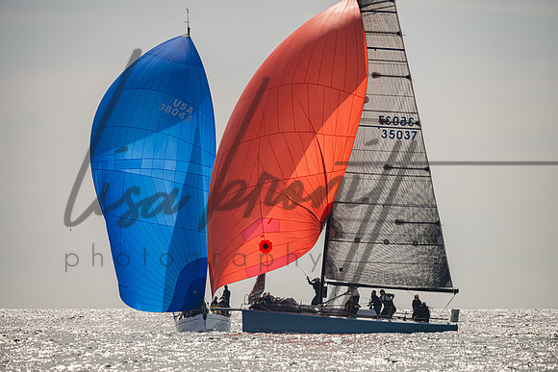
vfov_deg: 4.4
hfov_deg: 6.5
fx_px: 4886
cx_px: 287
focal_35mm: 315
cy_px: 186
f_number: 6.3
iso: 320
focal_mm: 300
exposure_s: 1/4000
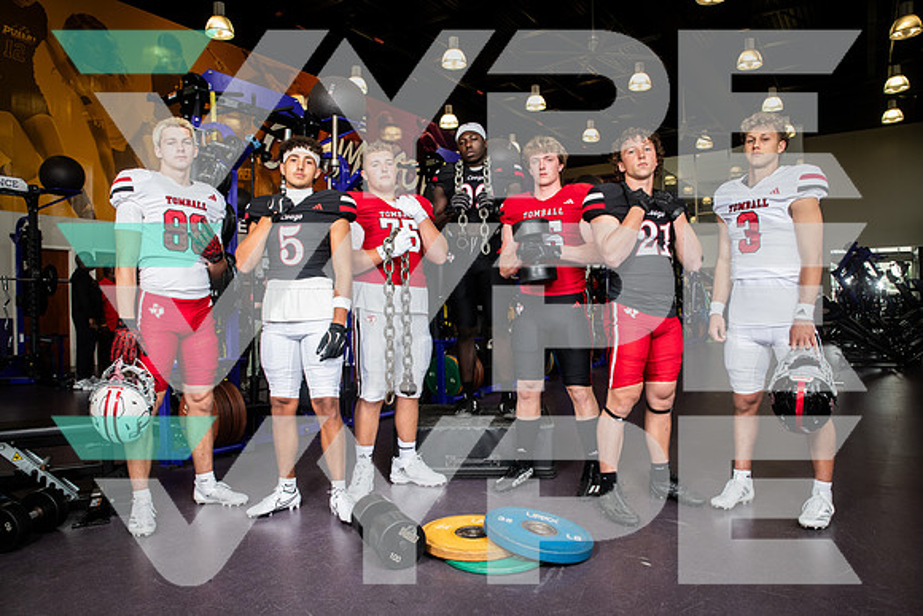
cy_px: 308
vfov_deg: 53.2
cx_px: 462
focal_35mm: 24
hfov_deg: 73.7
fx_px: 615
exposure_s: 1/250
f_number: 5.6
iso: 500
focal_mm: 24
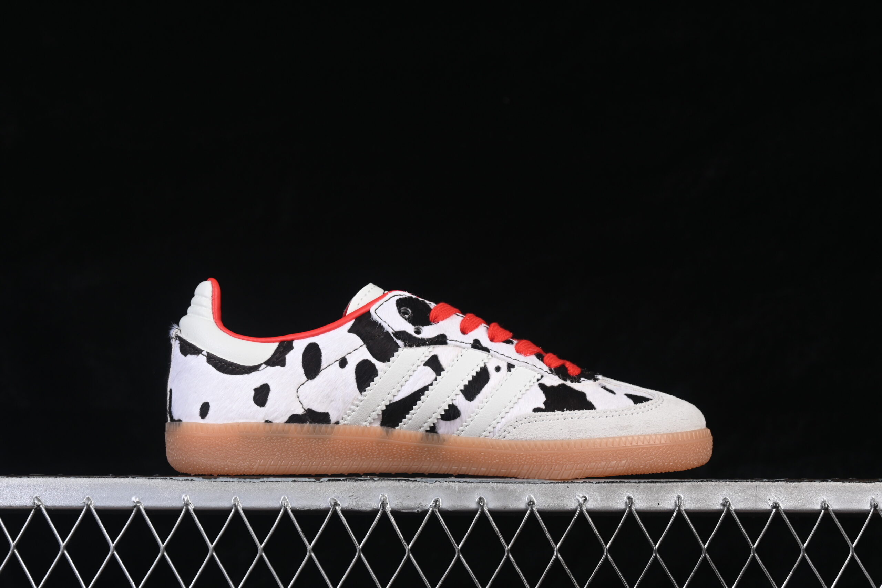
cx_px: 441
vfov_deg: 18.2
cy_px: 294
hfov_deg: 27.0
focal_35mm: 75
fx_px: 1837
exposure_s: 1/80
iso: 160
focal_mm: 50
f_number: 8
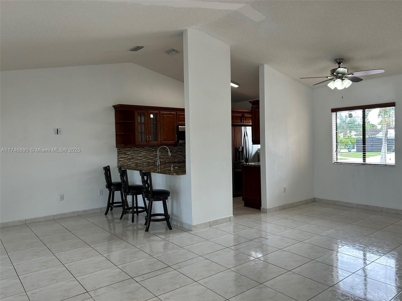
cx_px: 201
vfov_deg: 53.1
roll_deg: +1.4
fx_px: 302
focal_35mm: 26
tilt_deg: -1.8
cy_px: 150
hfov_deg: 67.3
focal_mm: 5.7
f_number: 1.5
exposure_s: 1/139
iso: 40
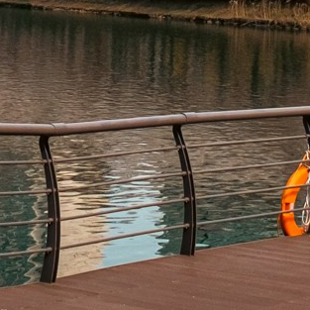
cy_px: -285
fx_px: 1692
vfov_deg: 9.8
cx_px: 56
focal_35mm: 167
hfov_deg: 10.4
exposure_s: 1/2000
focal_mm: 16
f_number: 4
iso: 200
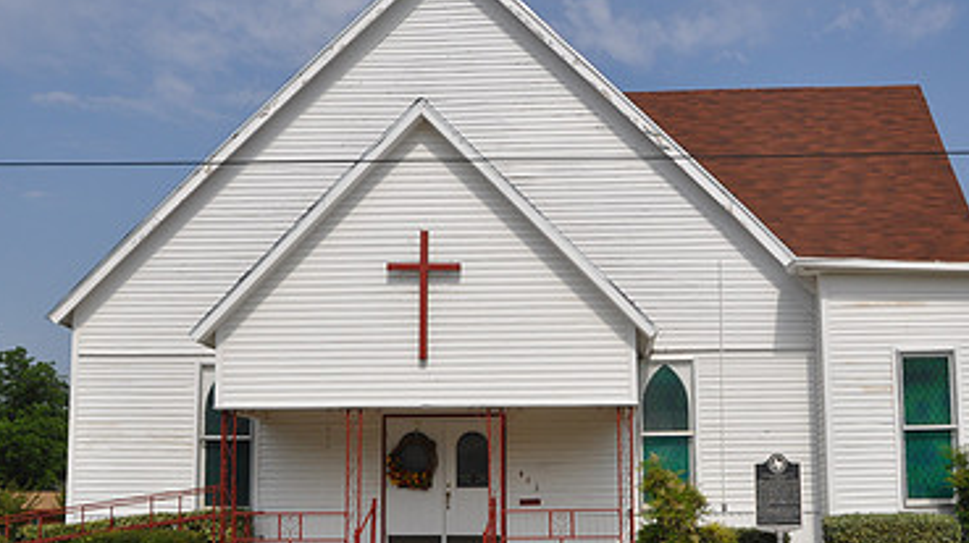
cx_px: 578
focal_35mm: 52
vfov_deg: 23.1
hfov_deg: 39.9
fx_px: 1331
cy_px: 324
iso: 200
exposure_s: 1/400
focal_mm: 21
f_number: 10
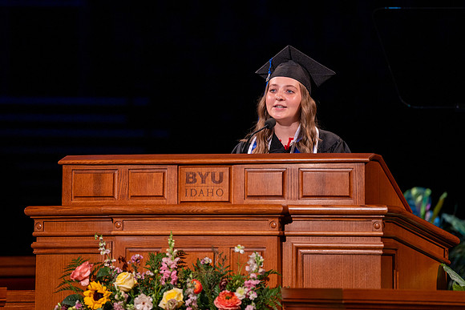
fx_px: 3461
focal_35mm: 268
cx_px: 233
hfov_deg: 7.7
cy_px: 112
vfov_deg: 5.1
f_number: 2.8
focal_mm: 200
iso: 500
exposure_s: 1/200
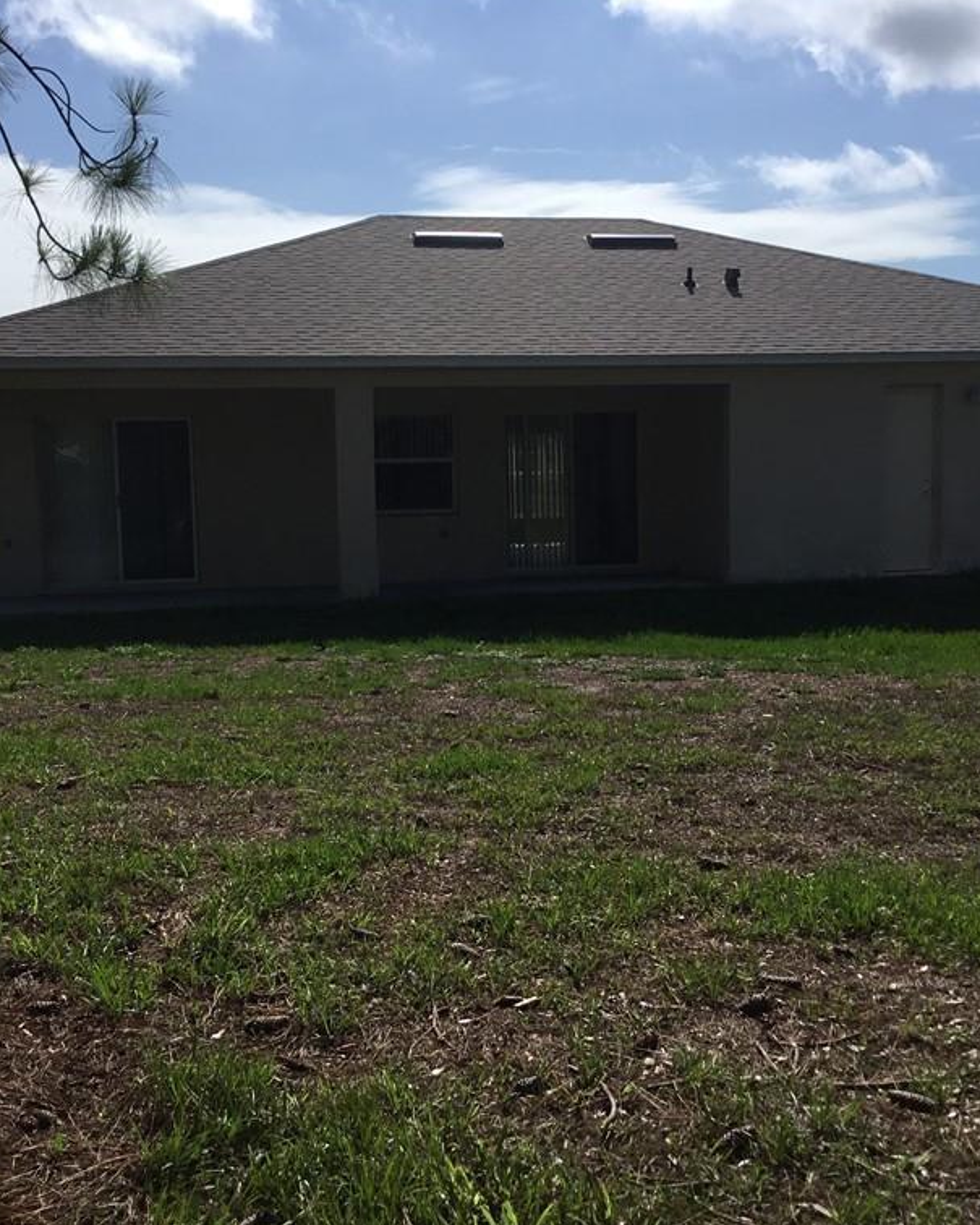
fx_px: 1486
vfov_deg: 44.8
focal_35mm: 41
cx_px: 478
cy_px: 609
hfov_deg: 36.5
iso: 25
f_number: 2.4
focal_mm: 3.3
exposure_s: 1/2469
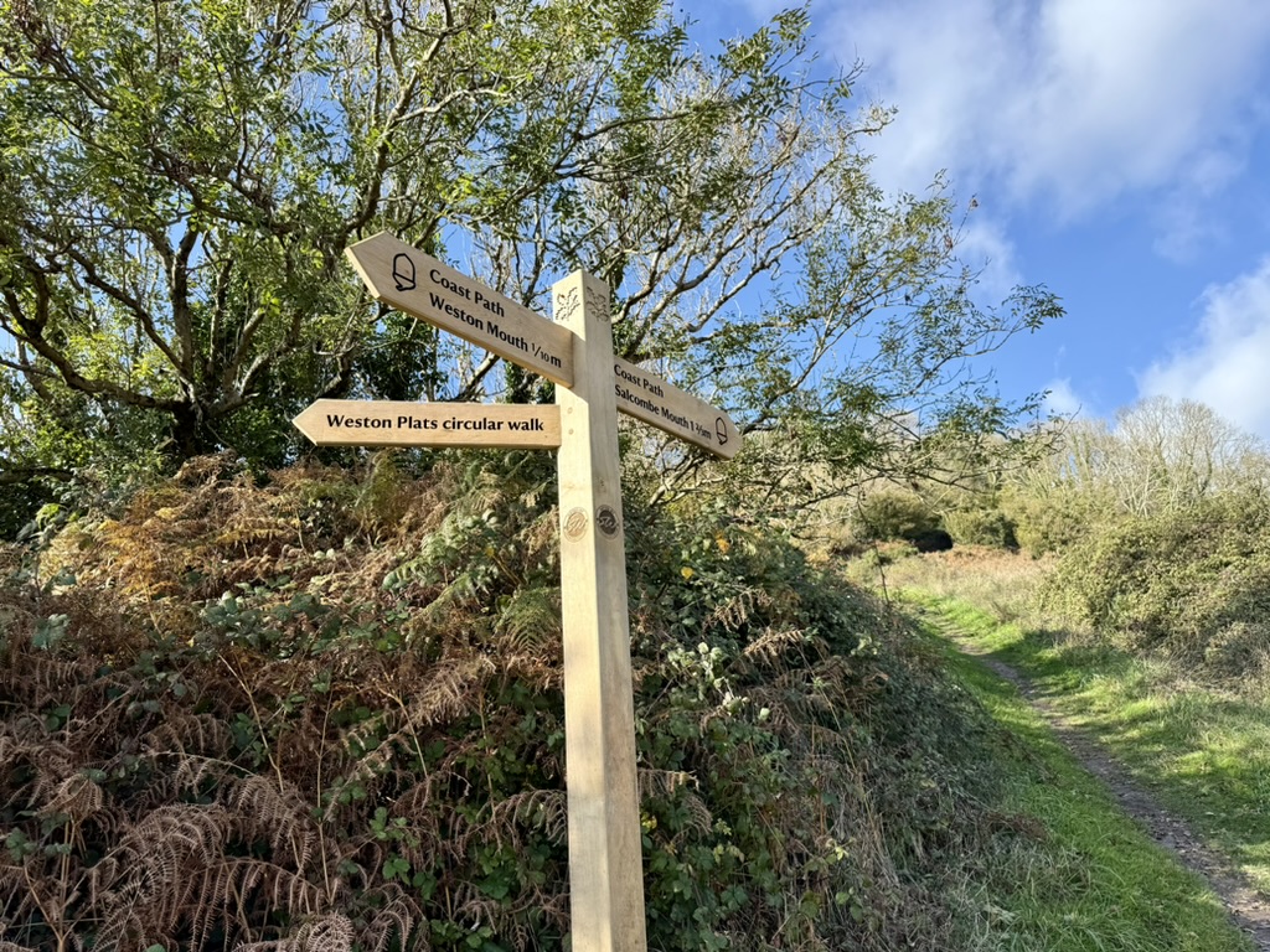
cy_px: 476
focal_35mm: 24
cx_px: 635
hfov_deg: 71.6
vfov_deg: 56.8
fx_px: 881
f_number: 1.78
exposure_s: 1/1689
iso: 80
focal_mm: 6.76
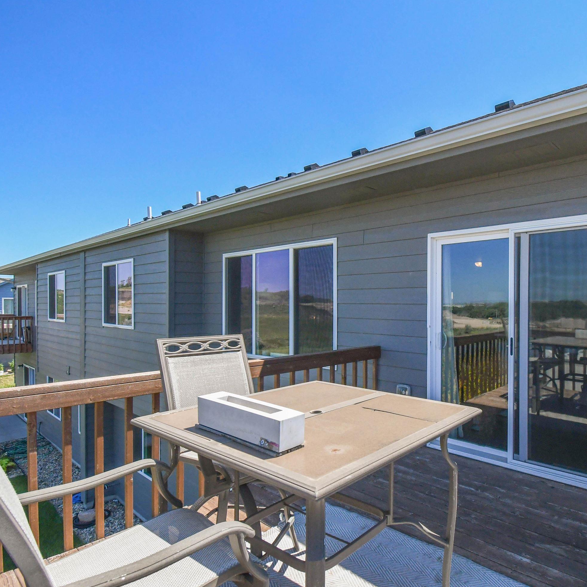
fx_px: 384
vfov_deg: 74.8
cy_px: 306
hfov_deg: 73.1
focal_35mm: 20
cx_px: 378
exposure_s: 1/4000
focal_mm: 10
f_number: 7.1
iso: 1250
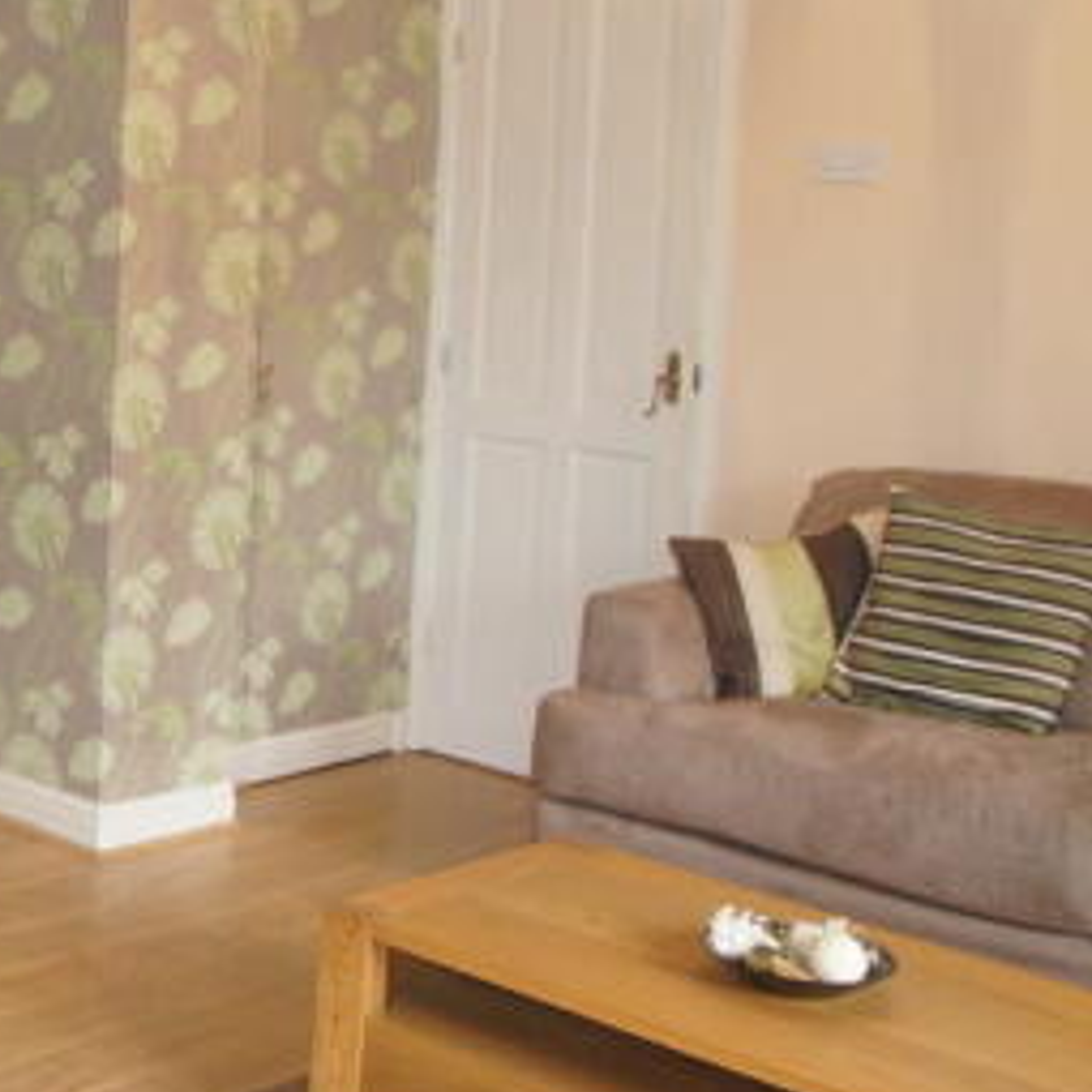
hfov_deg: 25.8
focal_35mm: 59
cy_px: 544
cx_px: -240
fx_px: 2106
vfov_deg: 29.1
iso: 320
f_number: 3.5
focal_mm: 18
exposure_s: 1/60
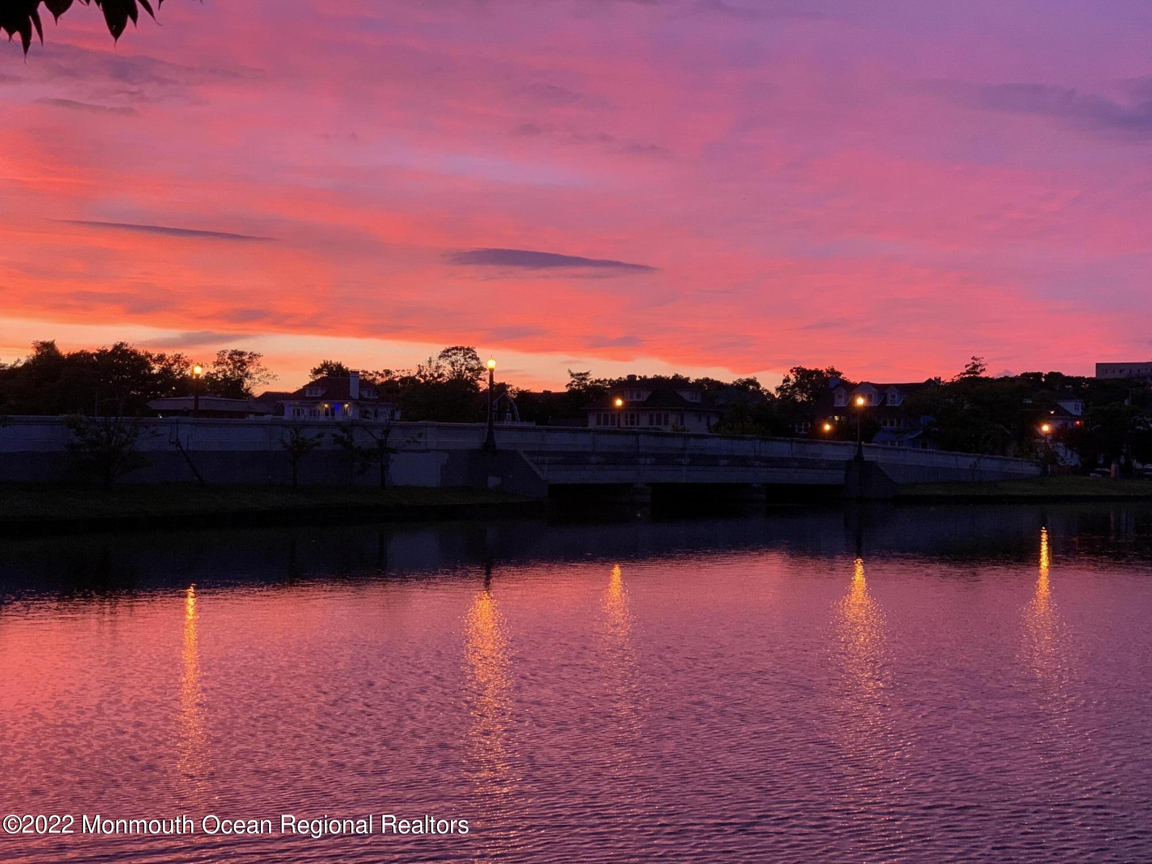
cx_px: 576
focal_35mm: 52
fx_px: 1731
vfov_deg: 28.0
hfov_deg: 36.8
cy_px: 432
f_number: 2.4
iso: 125
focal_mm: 6
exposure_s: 1/90
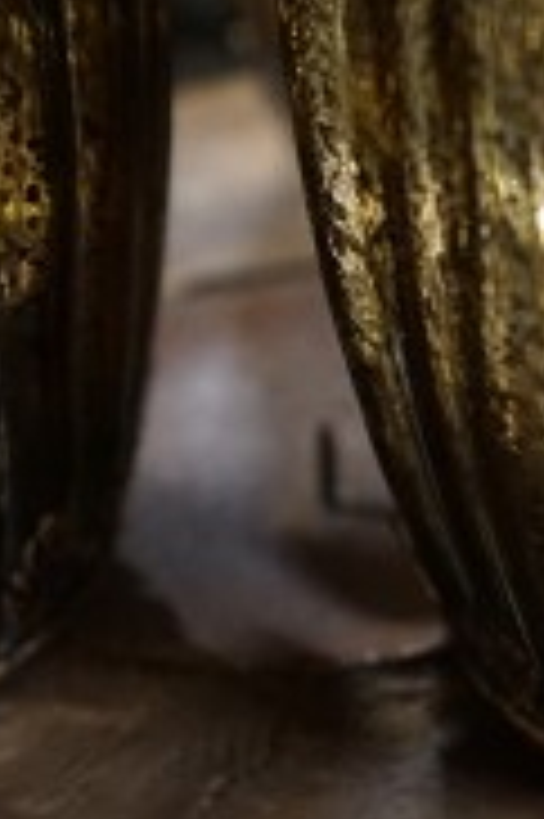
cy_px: 225
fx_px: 2248
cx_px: 845
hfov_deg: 13.0
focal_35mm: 99
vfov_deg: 20.5
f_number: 3.5
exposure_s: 1/60
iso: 4000
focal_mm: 30
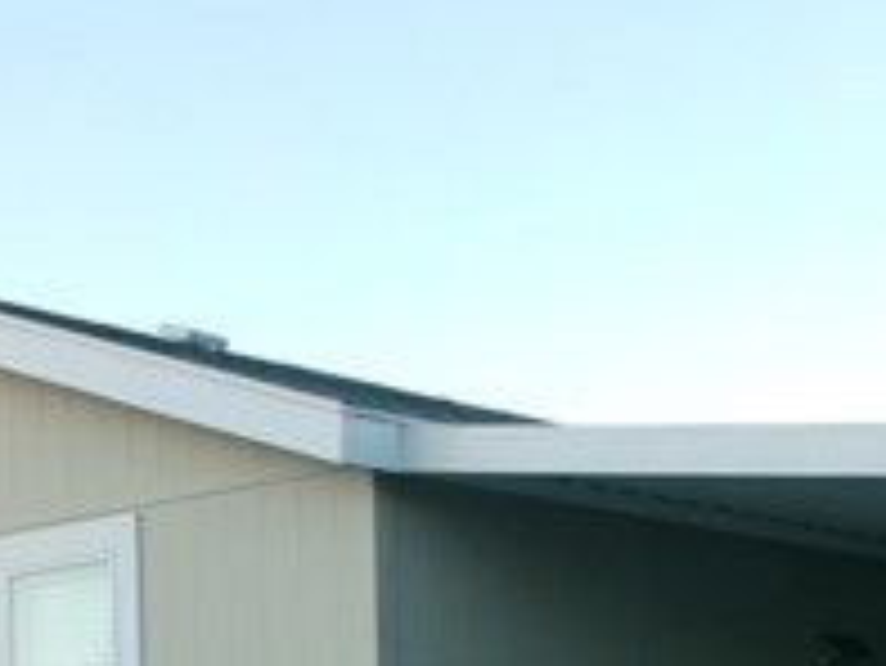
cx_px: 625
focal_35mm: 91
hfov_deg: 21.4
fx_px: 2331
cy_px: 999
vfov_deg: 15.1
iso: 100
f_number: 3.9
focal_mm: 5.1
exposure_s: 1/150
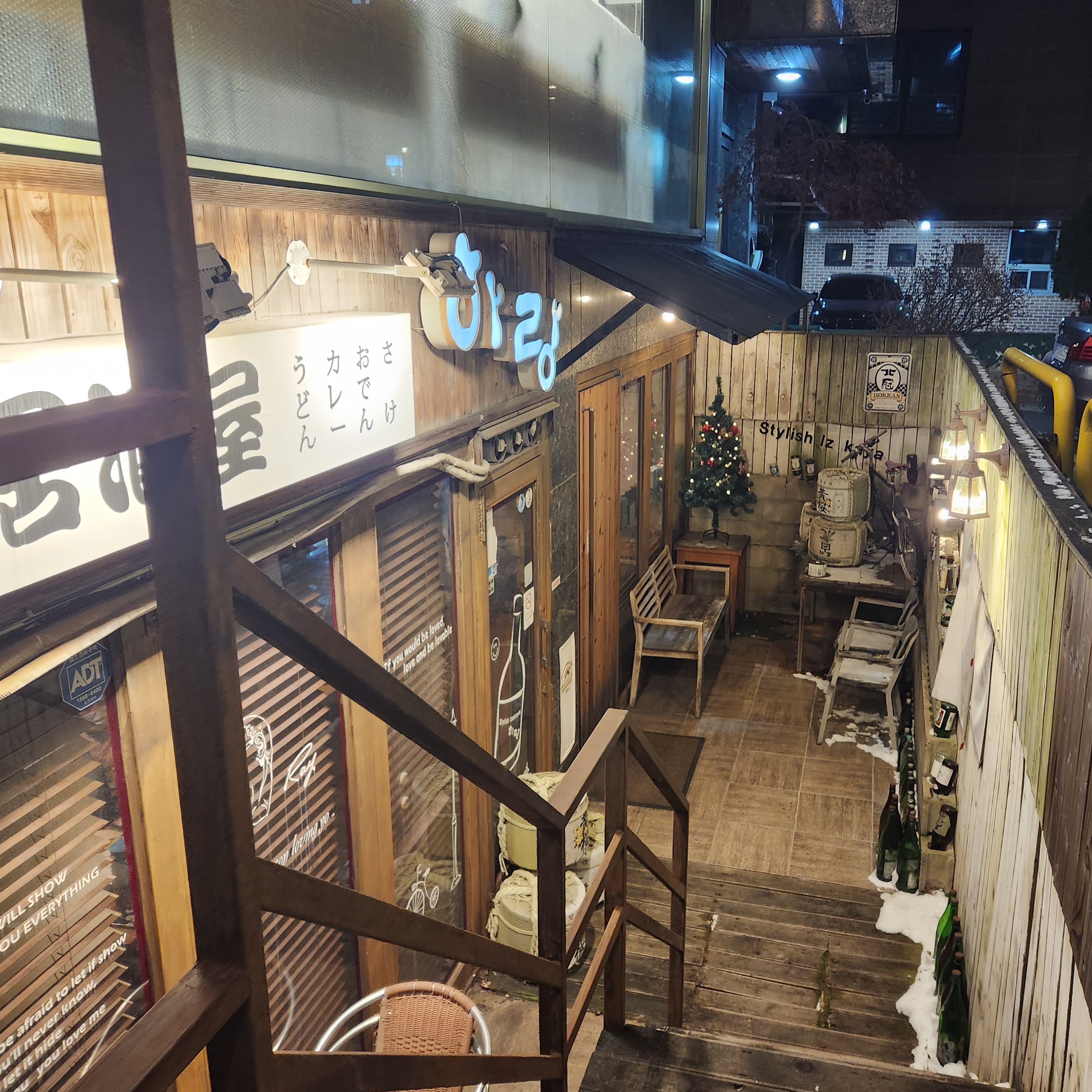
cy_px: 559
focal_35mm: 28
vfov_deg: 57.3
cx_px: 632
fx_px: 999
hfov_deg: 57.0
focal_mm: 5.4
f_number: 1.8
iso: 500
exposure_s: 1/120
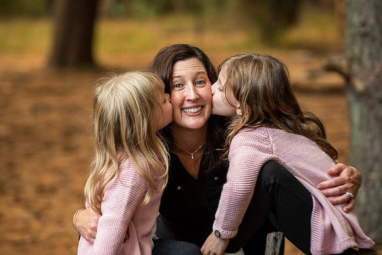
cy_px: 116
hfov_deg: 12.1
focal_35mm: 169
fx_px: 1798
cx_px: 173
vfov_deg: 8.1
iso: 250
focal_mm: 155
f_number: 4
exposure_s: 1/125
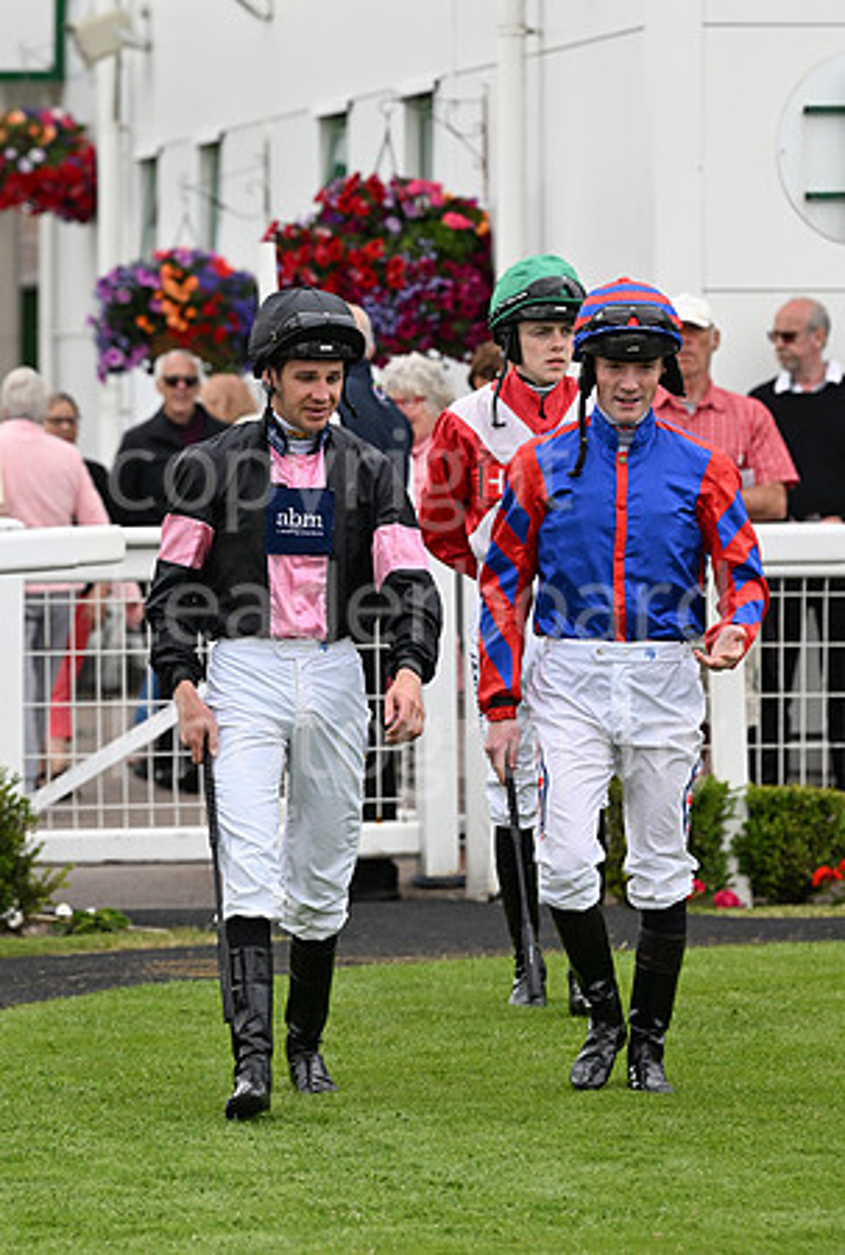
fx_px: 6993
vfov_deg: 10.3
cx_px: 422
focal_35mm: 200
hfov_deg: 6.9
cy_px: 628
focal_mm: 200
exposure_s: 1/1250
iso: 640
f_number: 5.6
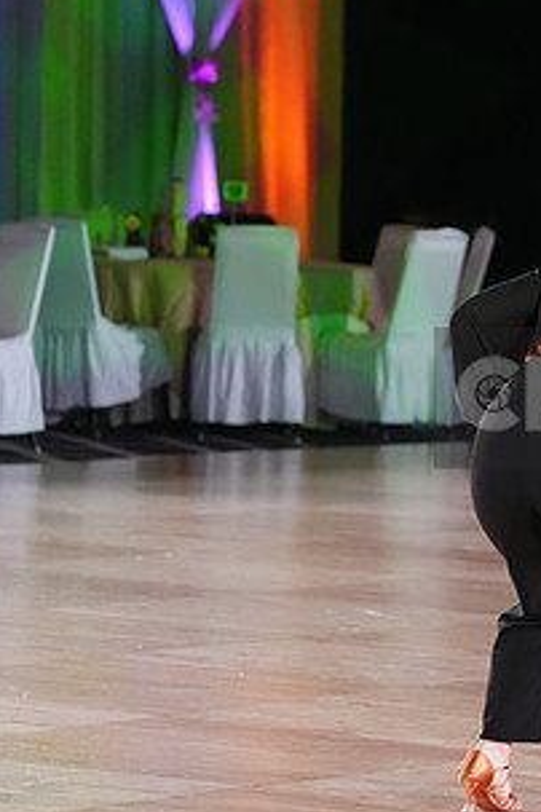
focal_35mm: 230
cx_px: 726
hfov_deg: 5.9
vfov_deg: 9.0
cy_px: 398
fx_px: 5184
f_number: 4
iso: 3200
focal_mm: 120
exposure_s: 1/400
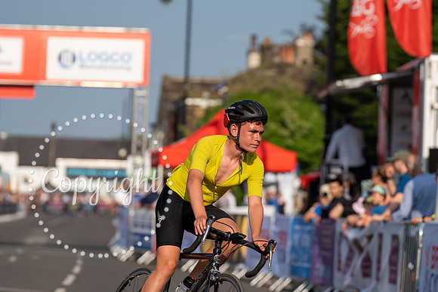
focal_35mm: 194
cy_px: 146
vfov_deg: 7.1
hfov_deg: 10.6
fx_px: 2361
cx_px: 219
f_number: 4.5
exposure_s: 1/1000
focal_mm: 194
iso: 160
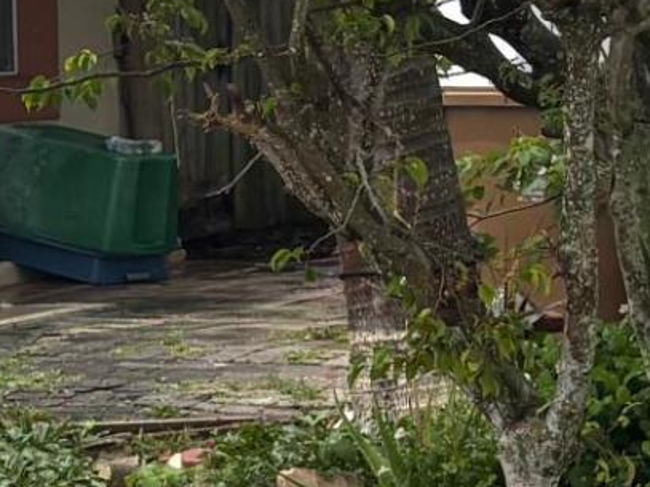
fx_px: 3454
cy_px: 326
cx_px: -551
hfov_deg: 10.1
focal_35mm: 184
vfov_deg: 8.1
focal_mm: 5.96
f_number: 1.6
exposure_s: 1/3279
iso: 50
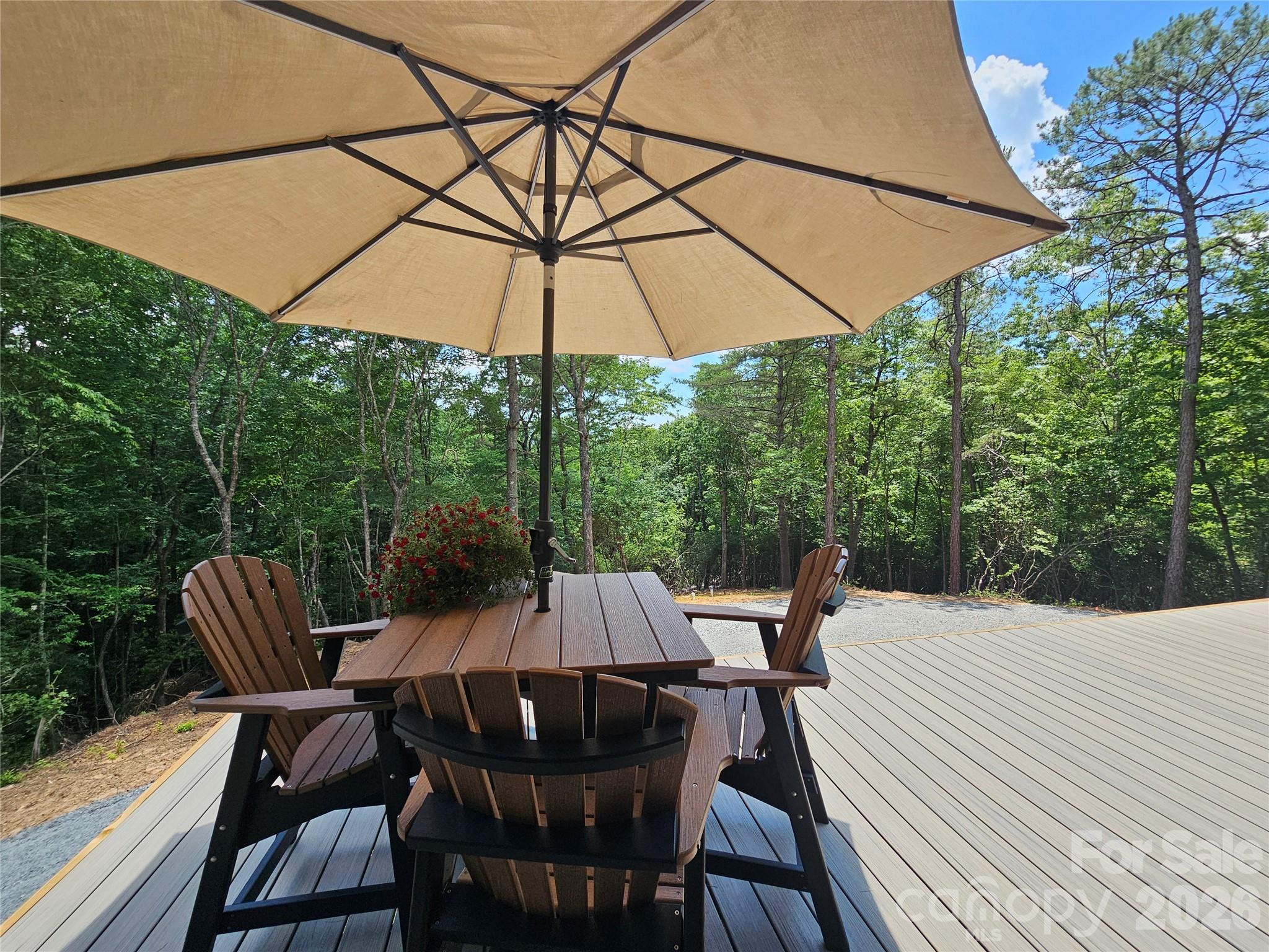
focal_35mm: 13
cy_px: 476
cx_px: 634
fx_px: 477
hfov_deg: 106.2
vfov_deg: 89.9
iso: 50
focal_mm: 2.2
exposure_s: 1/679
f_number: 2.2
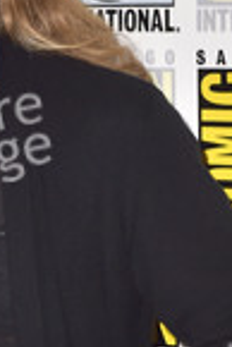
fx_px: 1649
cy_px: 270
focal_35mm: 171
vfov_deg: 12.0
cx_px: -1
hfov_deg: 8.0
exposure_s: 1/320
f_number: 6.3
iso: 500
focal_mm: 62
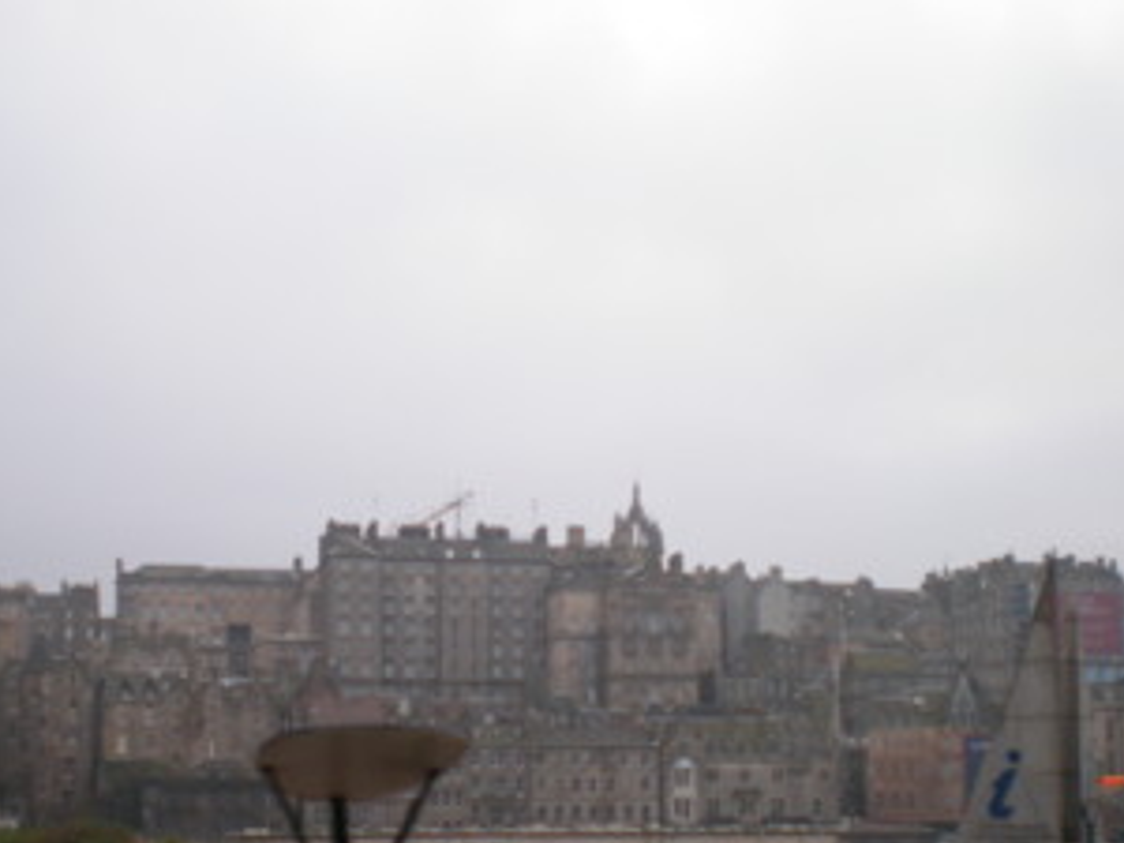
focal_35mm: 57
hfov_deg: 33.7
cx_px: 468
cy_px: 622
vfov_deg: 25.4
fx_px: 1851
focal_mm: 6.3
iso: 64
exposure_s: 1/203
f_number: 3.1
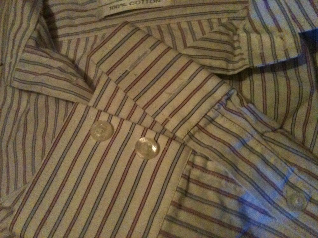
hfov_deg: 52.6
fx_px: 322
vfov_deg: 40.7
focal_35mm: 35
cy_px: 119
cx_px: 159
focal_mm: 3.85
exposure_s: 1/10
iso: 800
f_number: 2.8
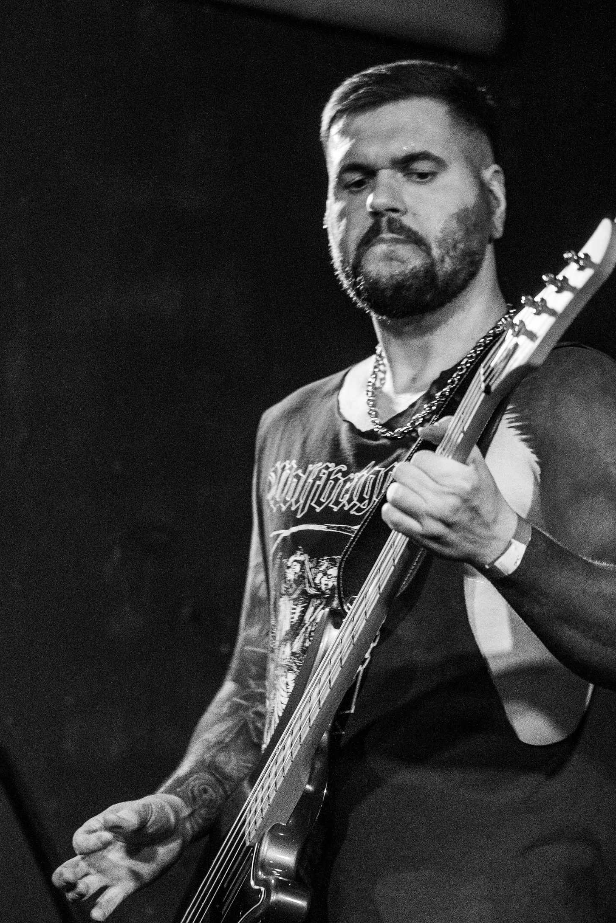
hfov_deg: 8.3
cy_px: 501
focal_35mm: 166
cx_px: 339
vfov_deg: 12.4
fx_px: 4259
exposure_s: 1/160
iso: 6400
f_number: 2.8
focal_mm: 94
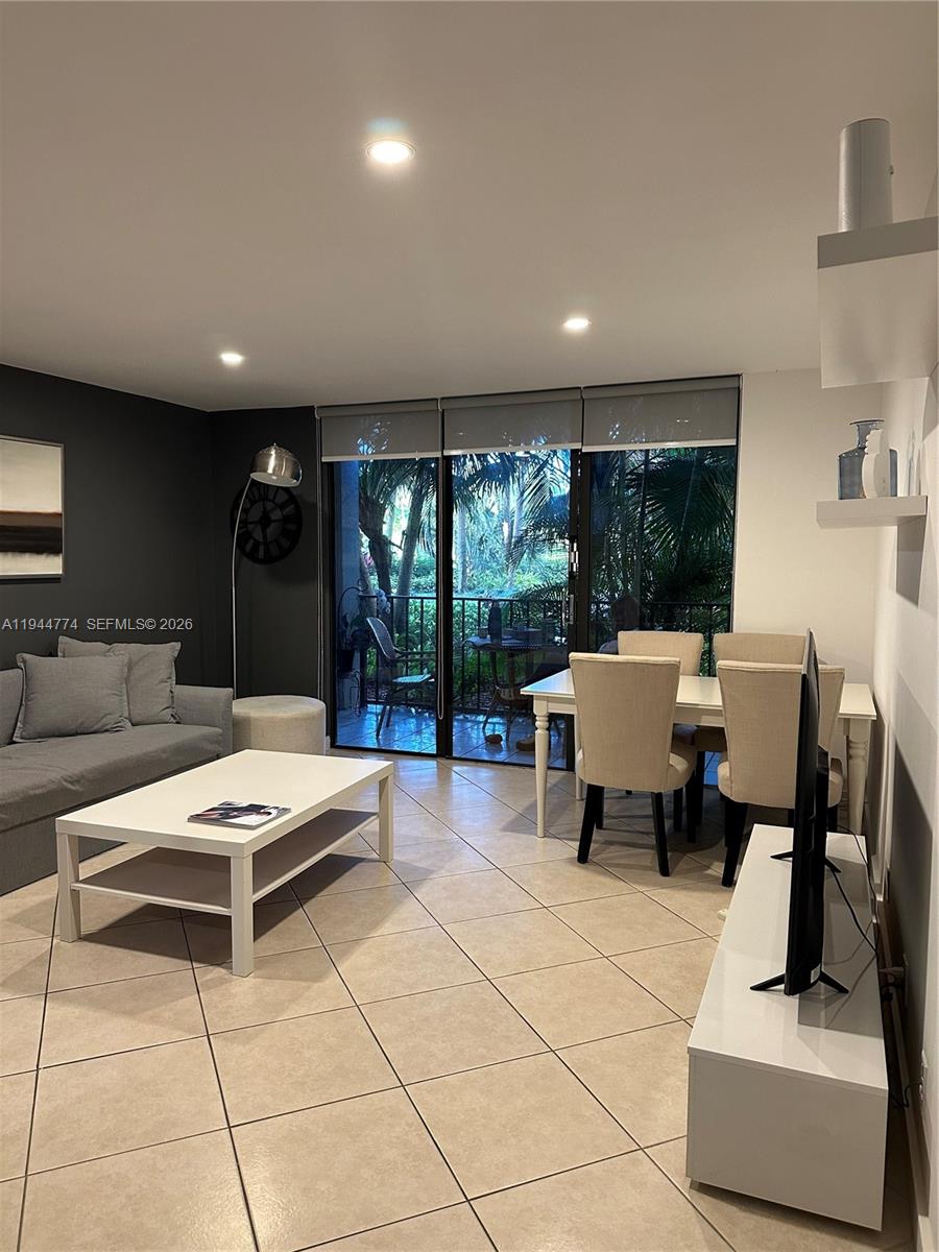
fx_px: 868
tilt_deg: -4.5
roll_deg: -0.9
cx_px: 470
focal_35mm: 24
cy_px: 626
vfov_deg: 71.6
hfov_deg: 56.8
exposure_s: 1/60
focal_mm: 6.86
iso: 320
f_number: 1.78
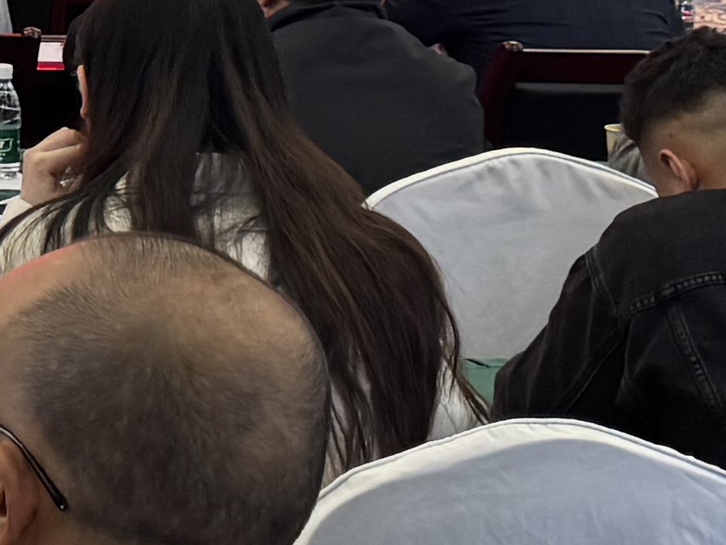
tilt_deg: -4.3
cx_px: -889
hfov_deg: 11.2
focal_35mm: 153
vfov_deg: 9.5
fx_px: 3209
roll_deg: -0.6
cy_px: -174
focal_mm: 6.76
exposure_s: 1/100
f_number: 1.78
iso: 200
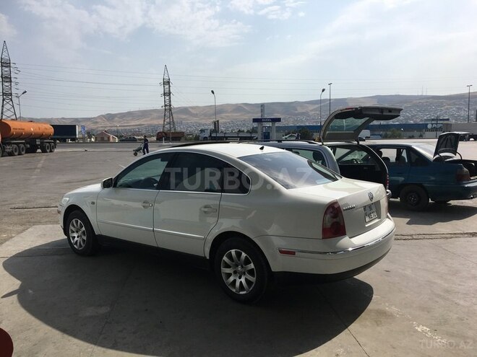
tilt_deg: -6.8
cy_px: 178
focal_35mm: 29
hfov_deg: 61.7
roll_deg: +0.7
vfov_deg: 48.2
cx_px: 238
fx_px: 400
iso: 25
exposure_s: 1/3077
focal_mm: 4.15
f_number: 2.2
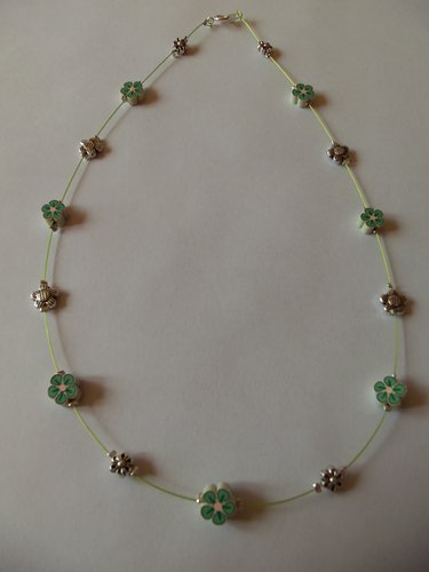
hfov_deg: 48.2
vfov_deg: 61.7
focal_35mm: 29
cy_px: 286
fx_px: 479
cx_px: 214
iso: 80
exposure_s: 1/160
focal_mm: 5.2
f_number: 3.4
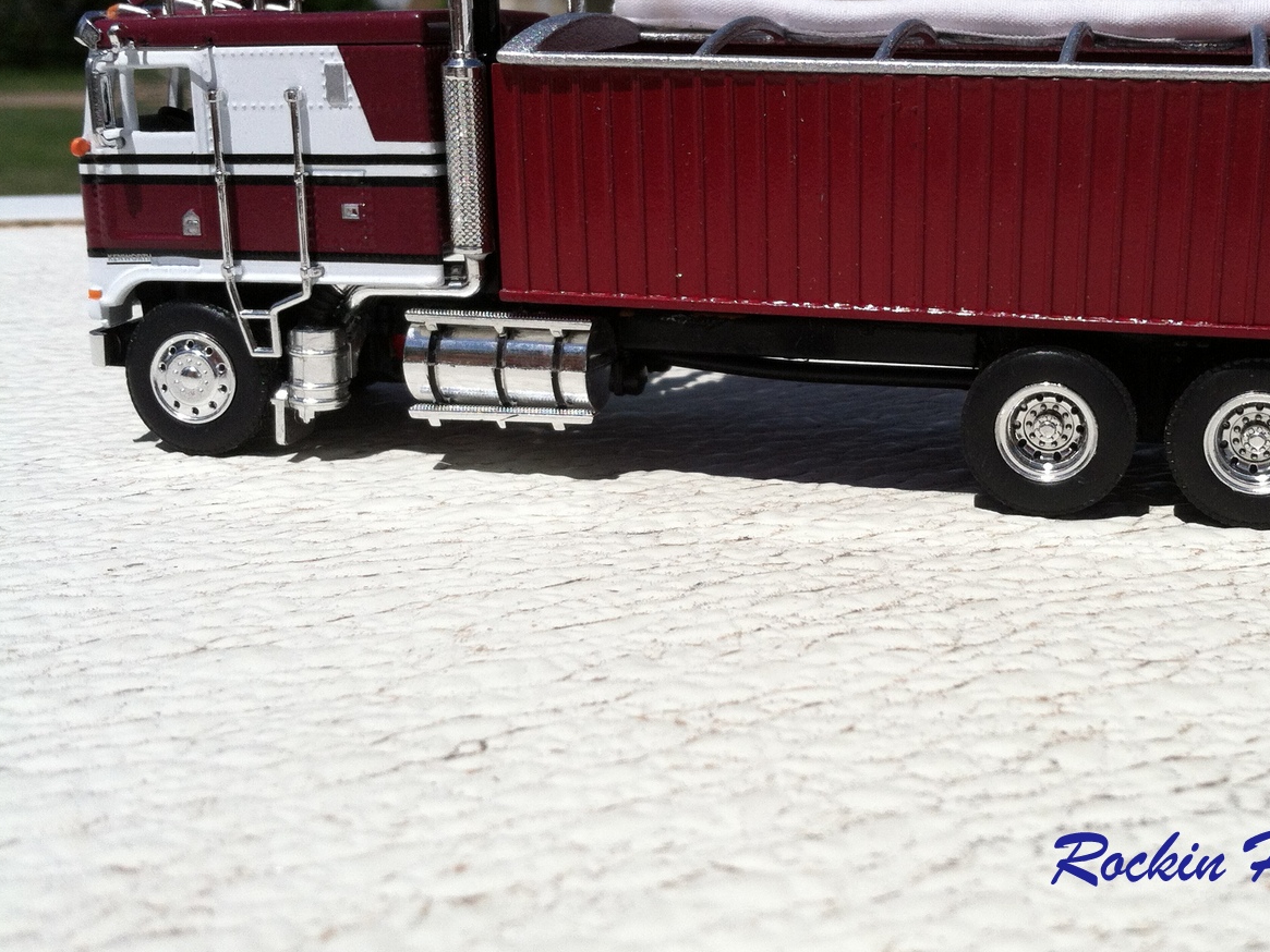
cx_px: 860
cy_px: 392
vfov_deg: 30.2
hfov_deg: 39.1
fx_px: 1761
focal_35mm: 48
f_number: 2.8
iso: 80
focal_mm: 3.85
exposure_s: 1/4286
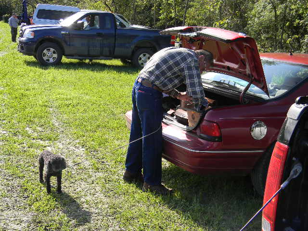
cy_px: 116
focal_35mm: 47
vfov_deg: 30.9
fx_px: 418
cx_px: 154
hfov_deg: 40.4
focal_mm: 8.6
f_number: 3.9
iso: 80
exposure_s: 1/282
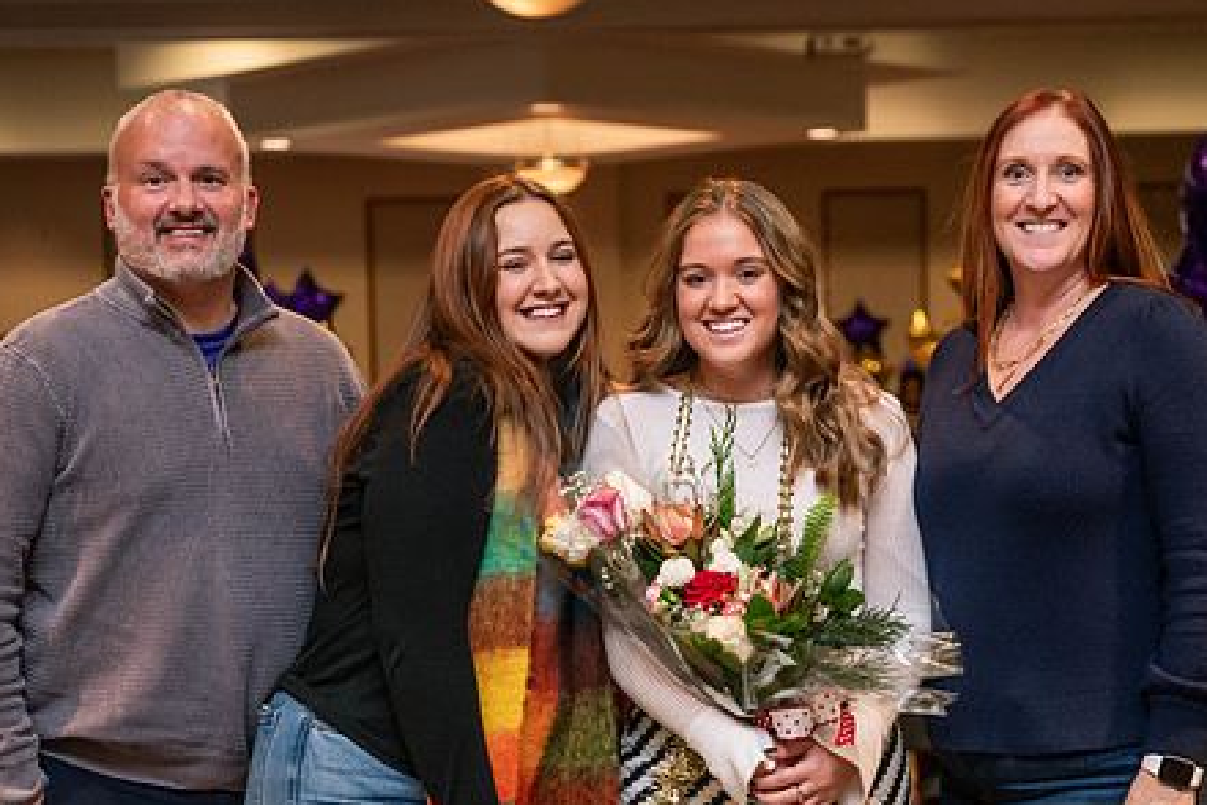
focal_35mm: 79
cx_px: 651
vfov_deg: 17.3
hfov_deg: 25.7
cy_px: 475
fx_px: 2648
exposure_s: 1/200
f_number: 3.5
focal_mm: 60
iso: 1600
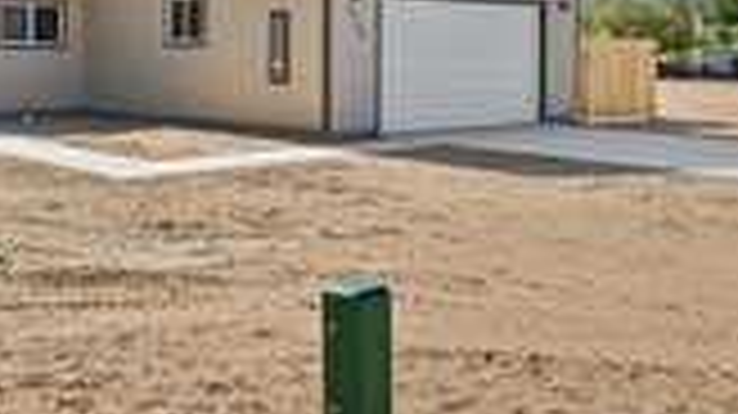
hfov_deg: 42.0
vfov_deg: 23.9
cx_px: 306
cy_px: 70
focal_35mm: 49
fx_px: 958
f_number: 8
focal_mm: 10
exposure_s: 1/50
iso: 100
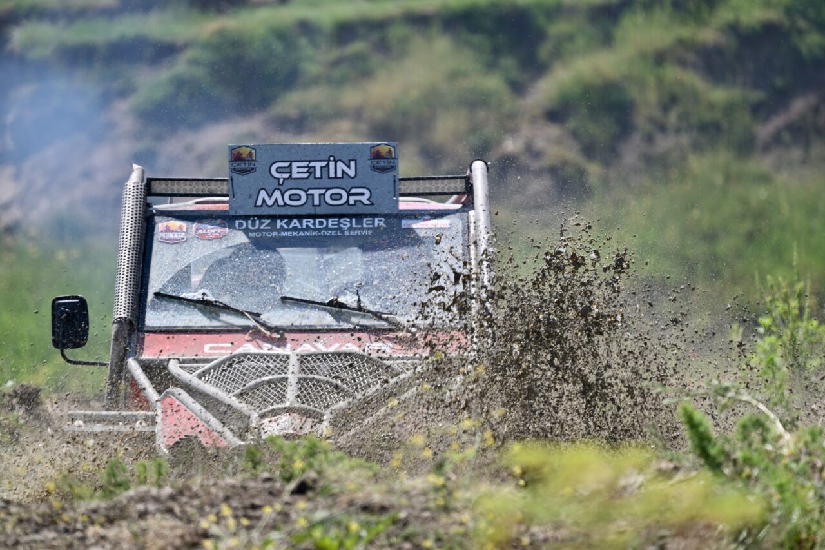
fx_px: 12602
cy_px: 275
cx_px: 412
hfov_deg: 3.7
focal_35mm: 550
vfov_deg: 2.5
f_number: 6.3
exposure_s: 1/320
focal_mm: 550
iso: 100
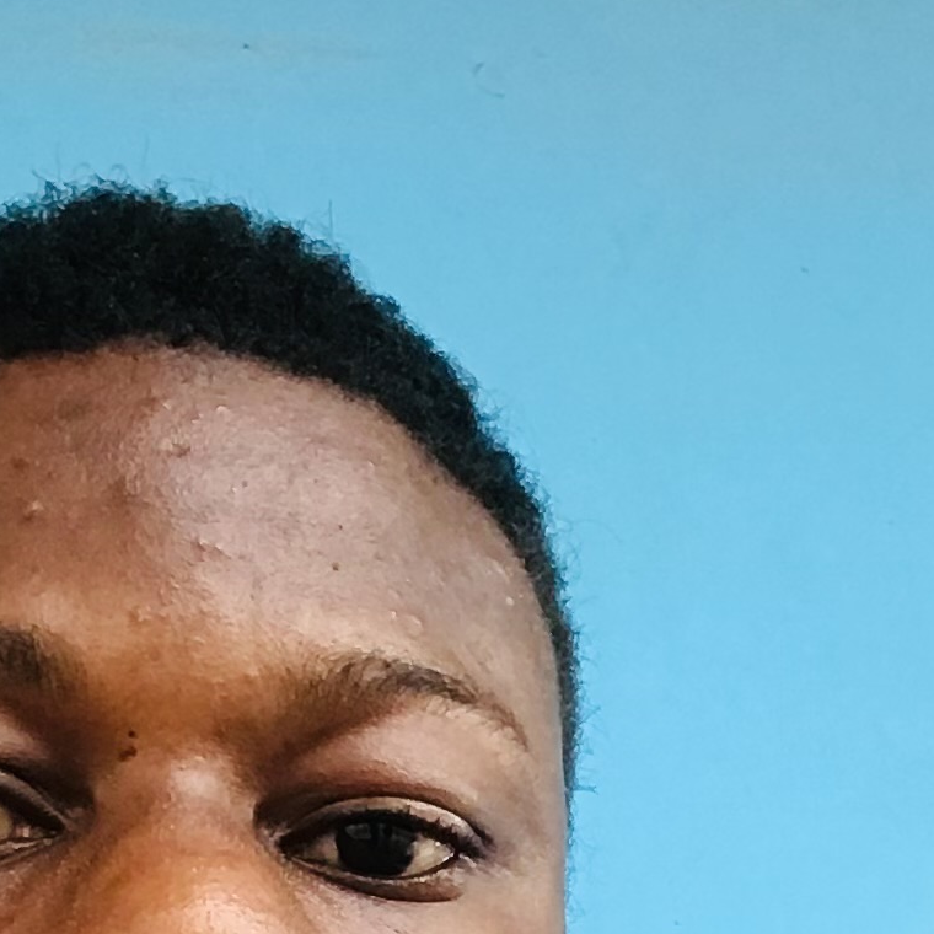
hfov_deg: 15.1
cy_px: 1201
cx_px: 318
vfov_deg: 14.5
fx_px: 3511
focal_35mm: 115
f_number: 2.2
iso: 50
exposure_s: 1/33
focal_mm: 2.87
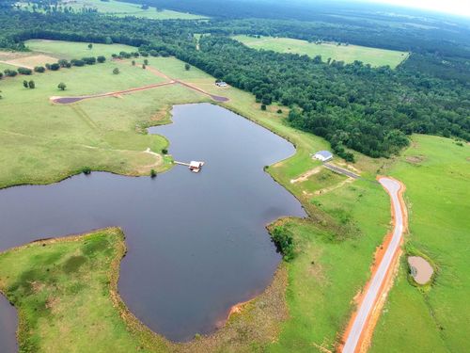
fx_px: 339
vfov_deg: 54.9
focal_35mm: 25
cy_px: 176
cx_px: 235
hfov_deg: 69.4
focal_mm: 4.49
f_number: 2.6
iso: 100
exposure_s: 1/320
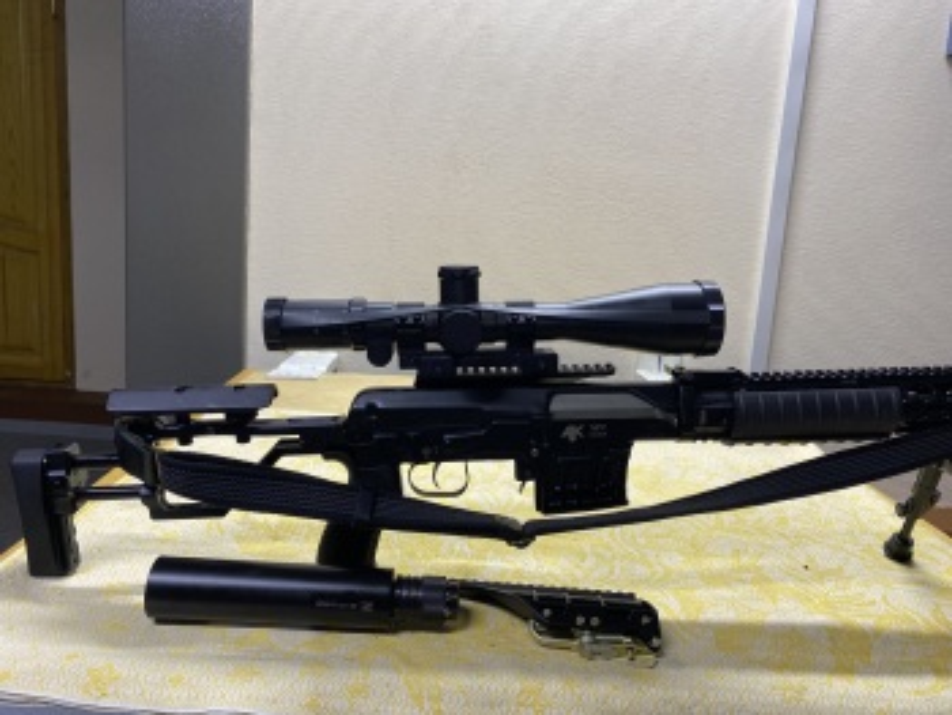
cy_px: 358
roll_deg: -4.5
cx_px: 476
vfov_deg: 53.1
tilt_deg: -8.9
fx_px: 716
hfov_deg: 67.3
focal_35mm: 26
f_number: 1.8
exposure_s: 1/100
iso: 125
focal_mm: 4.25
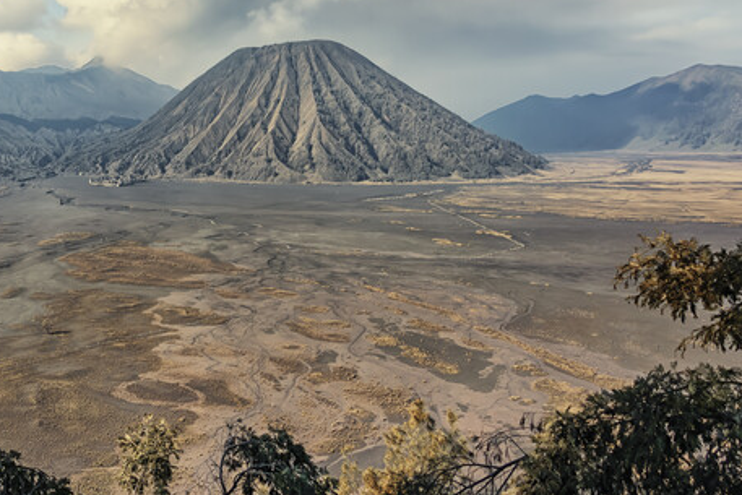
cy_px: 140
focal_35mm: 46
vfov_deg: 28.9
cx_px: 209
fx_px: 948
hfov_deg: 41.8
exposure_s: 1/200
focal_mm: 28
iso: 64
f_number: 7.1
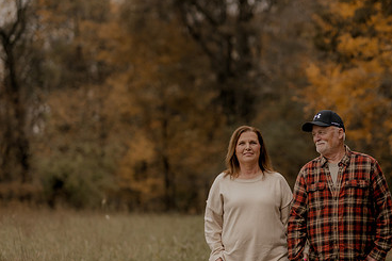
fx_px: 1458
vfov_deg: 10.2
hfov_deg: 15.3
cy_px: 191
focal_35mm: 134
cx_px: 274
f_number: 1.8
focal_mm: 85
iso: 250
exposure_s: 1/2500
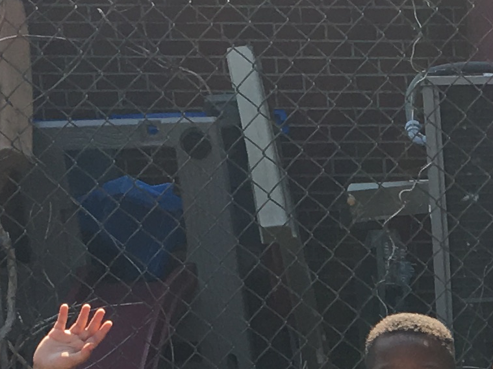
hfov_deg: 11.9
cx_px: 853
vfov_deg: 9.3
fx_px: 2193
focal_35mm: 154
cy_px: 613
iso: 25
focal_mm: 4.15
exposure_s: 1/460
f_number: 2.2
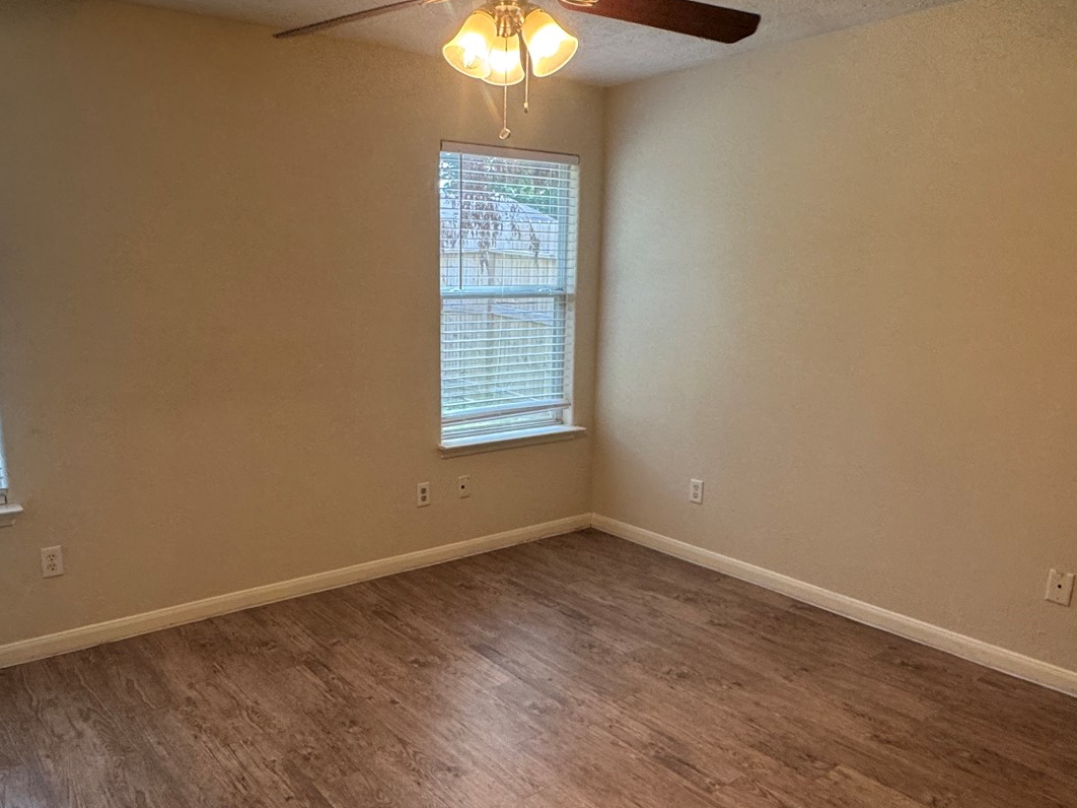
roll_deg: -0.9
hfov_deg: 65.1
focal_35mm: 27
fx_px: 840
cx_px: 472
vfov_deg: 51.2
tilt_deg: -10.6
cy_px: 459
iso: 200
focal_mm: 2.22
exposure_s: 1/120
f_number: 2.2
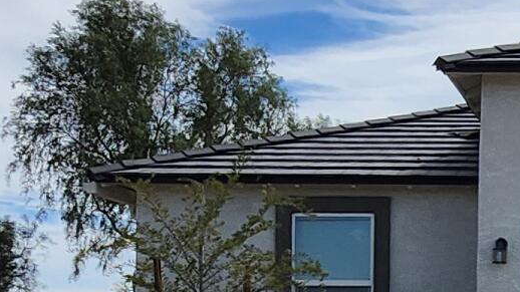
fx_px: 1130
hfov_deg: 23.7
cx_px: 621
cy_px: 353
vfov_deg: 14.3
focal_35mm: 82
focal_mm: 1.74
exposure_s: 1/3148
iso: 40
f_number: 2.2
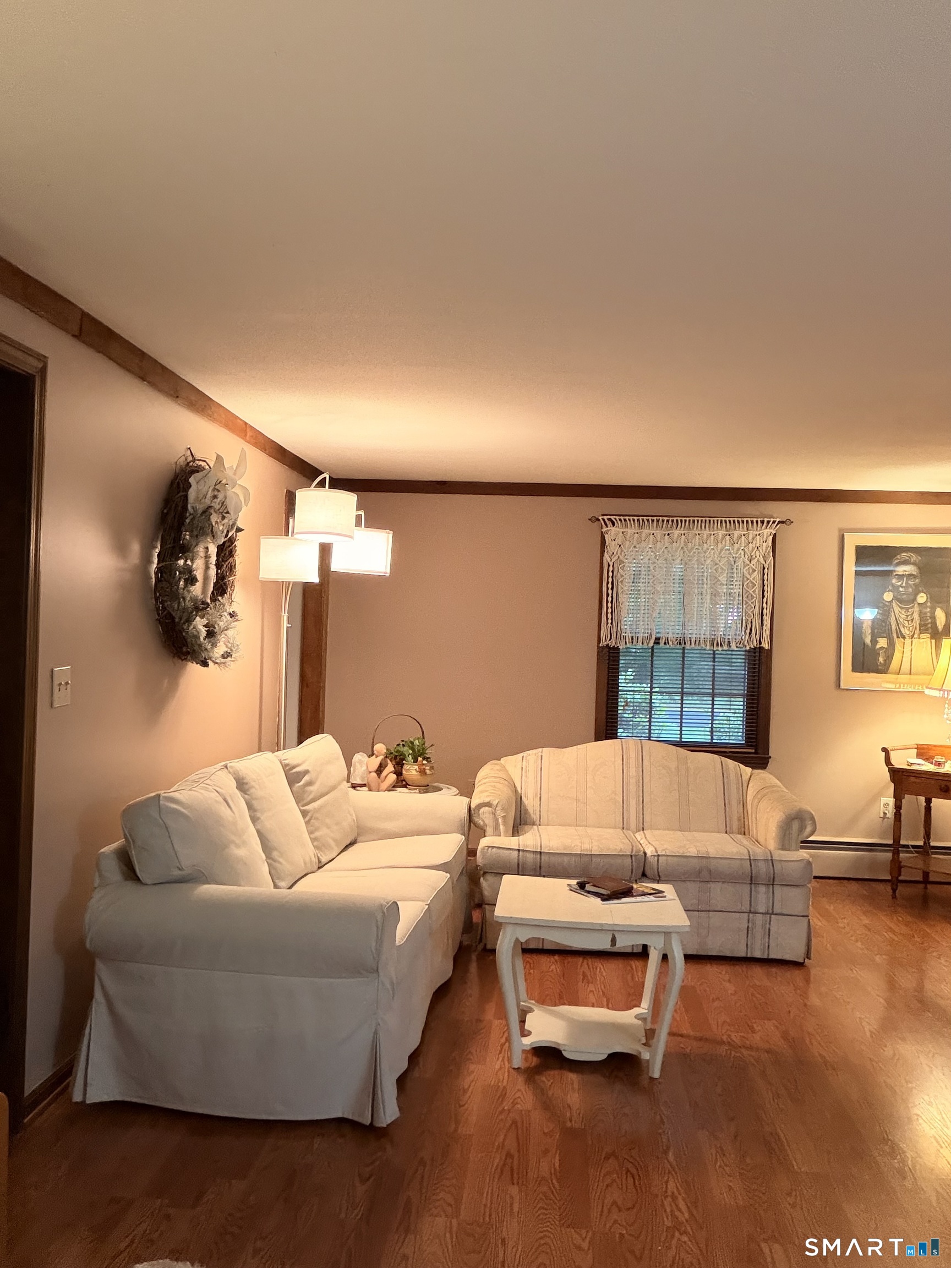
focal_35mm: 30
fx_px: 1099
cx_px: 476
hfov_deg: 46.8
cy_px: 634
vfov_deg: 60.0
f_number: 1.9
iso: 500
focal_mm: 2.71
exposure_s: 1/30
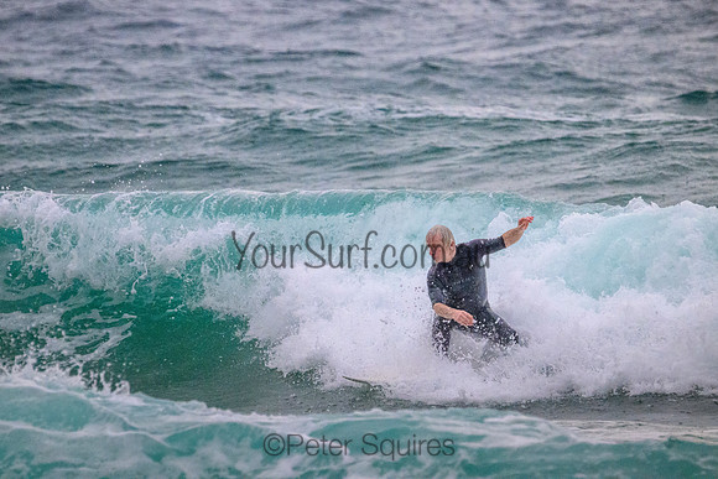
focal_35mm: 710
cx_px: 337
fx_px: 14161
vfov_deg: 1.9
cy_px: 196
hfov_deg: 2.9
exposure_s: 1/2000
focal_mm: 600
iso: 6400
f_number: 11
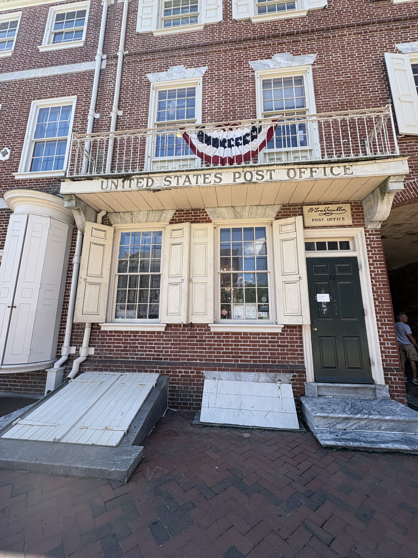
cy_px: 279
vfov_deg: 102.1
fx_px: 225
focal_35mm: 14
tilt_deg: +12.1
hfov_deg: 85.7
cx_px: 209
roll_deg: -0.3
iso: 40
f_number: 2.2
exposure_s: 1/456
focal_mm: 2.22
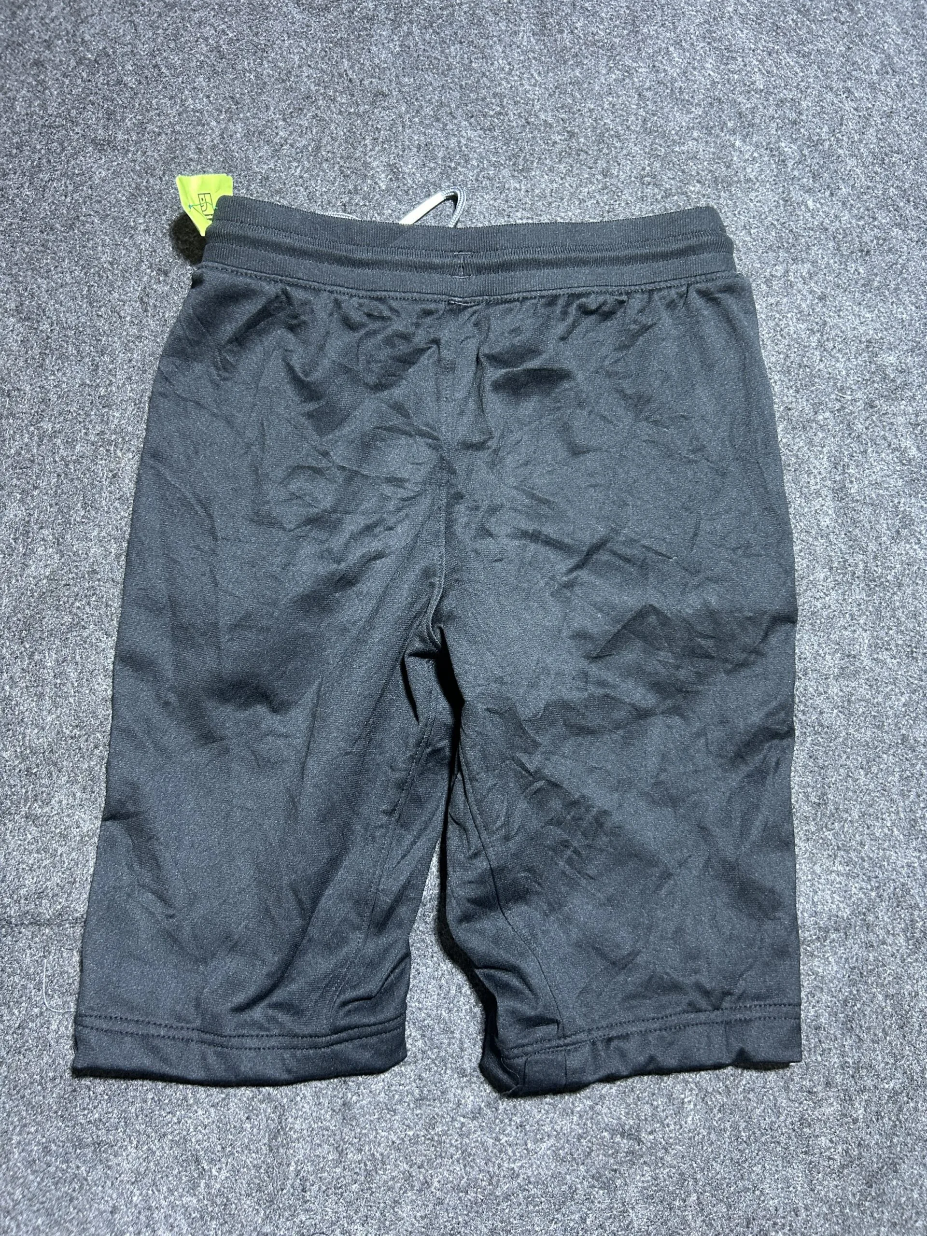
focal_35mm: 26
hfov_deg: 53.1
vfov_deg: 67.3
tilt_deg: -52.3
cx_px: 464
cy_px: 618
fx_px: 928
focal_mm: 5.7
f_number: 1.5
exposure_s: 1/50
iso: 250
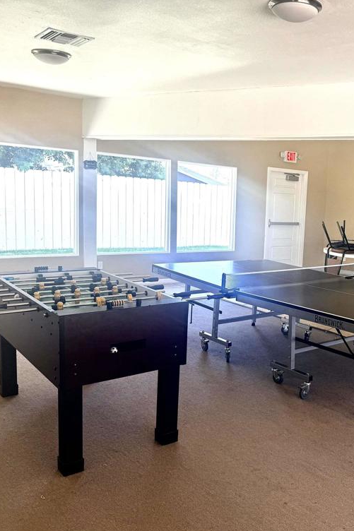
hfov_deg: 37.3
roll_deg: -3.9
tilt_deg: -7.7
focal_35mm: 34
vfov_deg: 55.8
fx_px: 502
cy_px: 269
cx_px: 290
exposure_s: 1/178
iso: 80
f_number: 1.78
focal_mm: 6.76
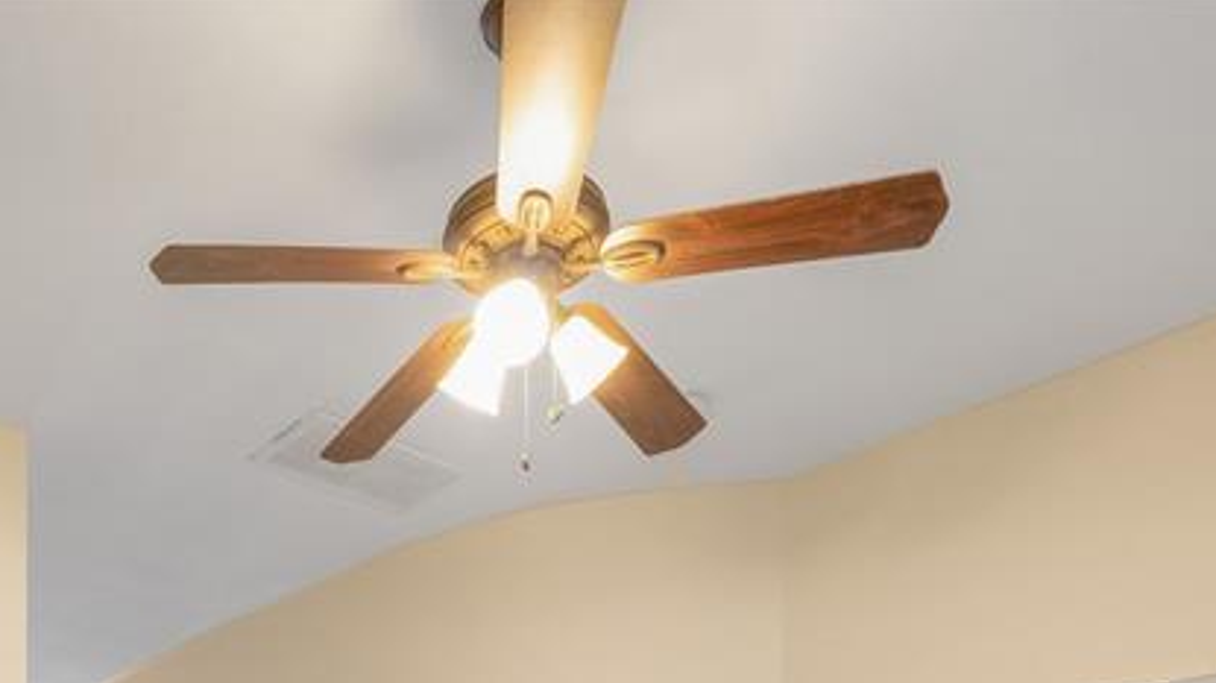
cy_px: 994
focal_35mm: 31
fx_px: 999
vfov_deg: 27.6
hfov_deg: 59.8
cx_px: 325
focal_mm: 12
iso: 500
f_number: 9
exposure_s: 1/8
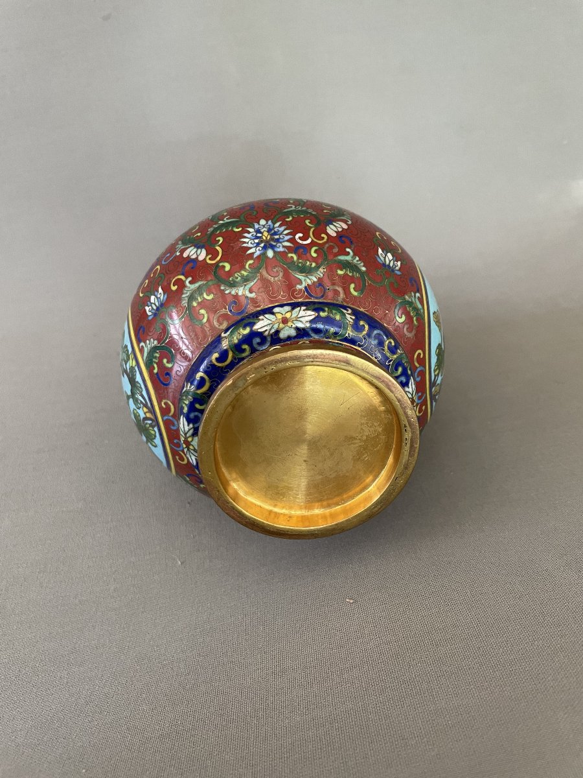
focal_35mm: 26
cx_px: 292
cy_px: 389
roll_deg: +7.0
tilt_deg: -43.0
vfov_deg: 67.3
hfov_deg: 53.1
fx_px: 584
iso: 250
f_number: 1.6
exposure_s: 1/60
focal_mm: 4.2
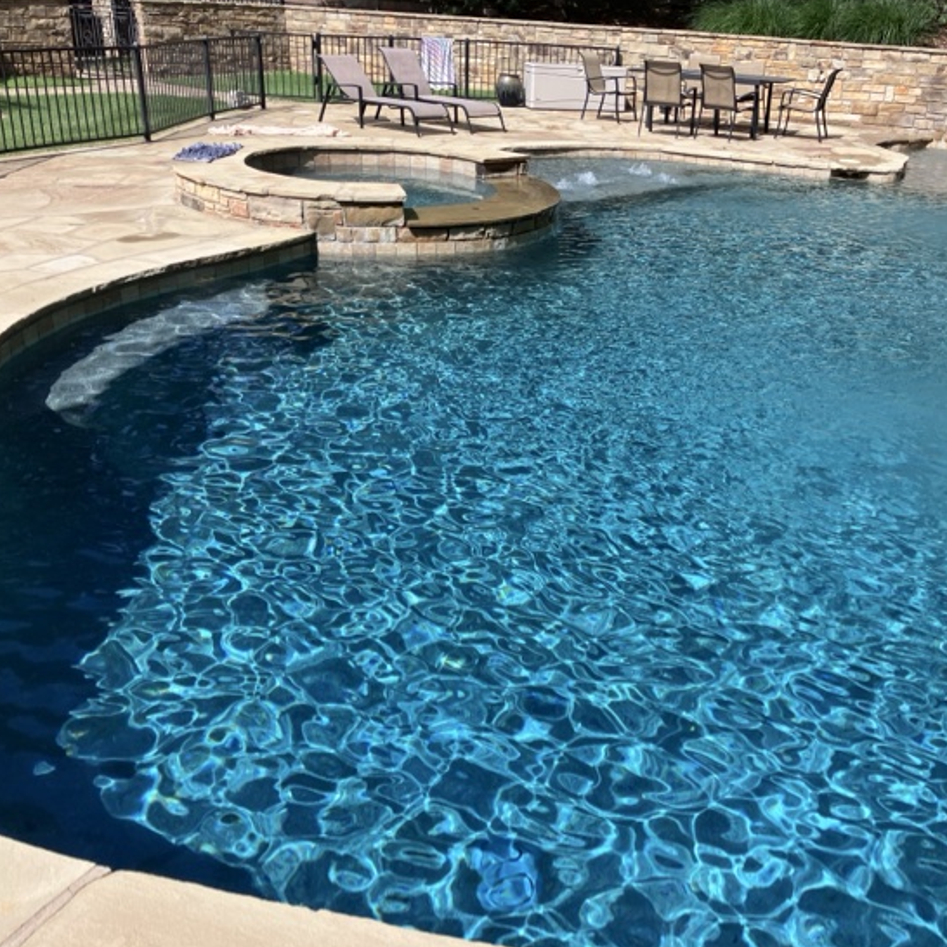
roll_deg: -0.2
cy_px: 469
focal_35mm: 34
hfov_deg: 48.0
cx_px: 586
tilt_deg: -23.3
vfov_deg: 48.4
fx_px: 1052
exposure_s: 1/1350
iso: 32
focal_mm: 3.99
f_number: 1.8
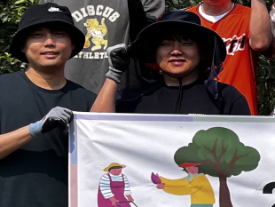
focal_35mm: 134
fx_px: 1065
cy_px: 37
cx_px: 601
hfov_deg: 12.4
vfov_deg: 11.0
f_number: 1.6
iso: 50
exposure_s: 1/2688
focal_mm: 5.1
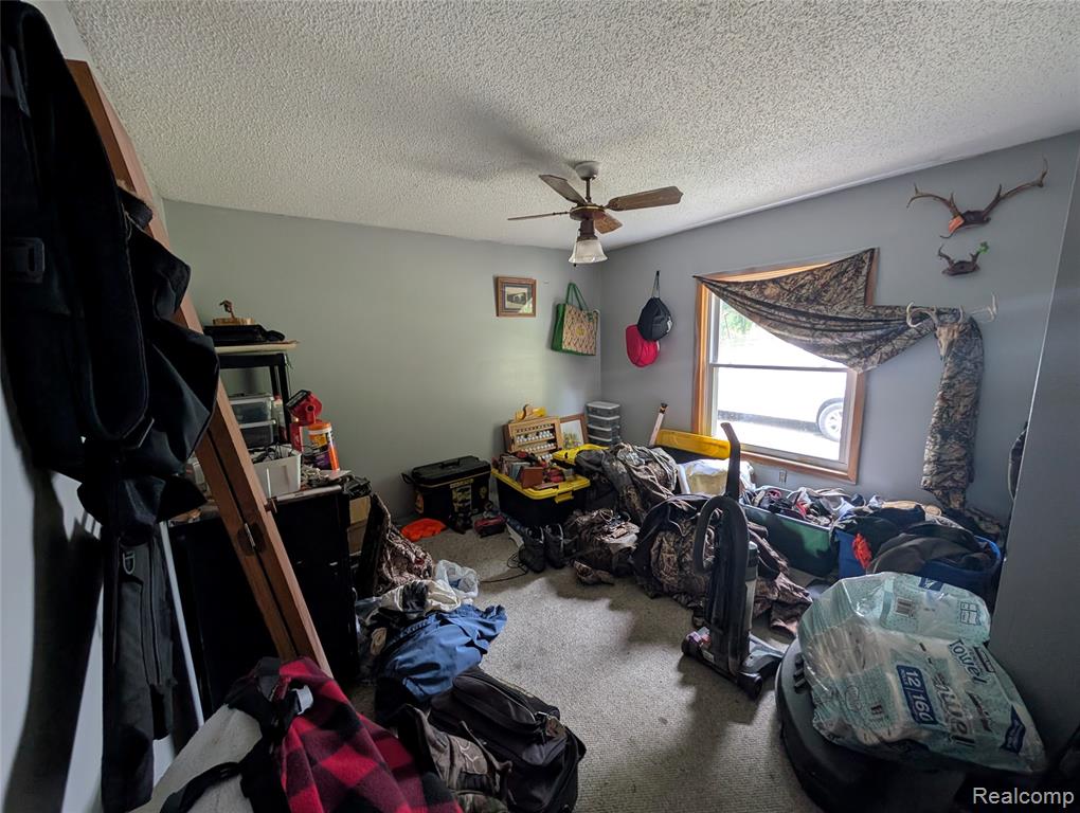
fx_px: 375
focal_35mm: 12
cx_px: 540
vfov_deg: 94.6
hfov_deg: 110.5
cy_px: 406
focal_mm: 2.02
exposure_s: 1/25.3
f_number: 1.7
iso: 72
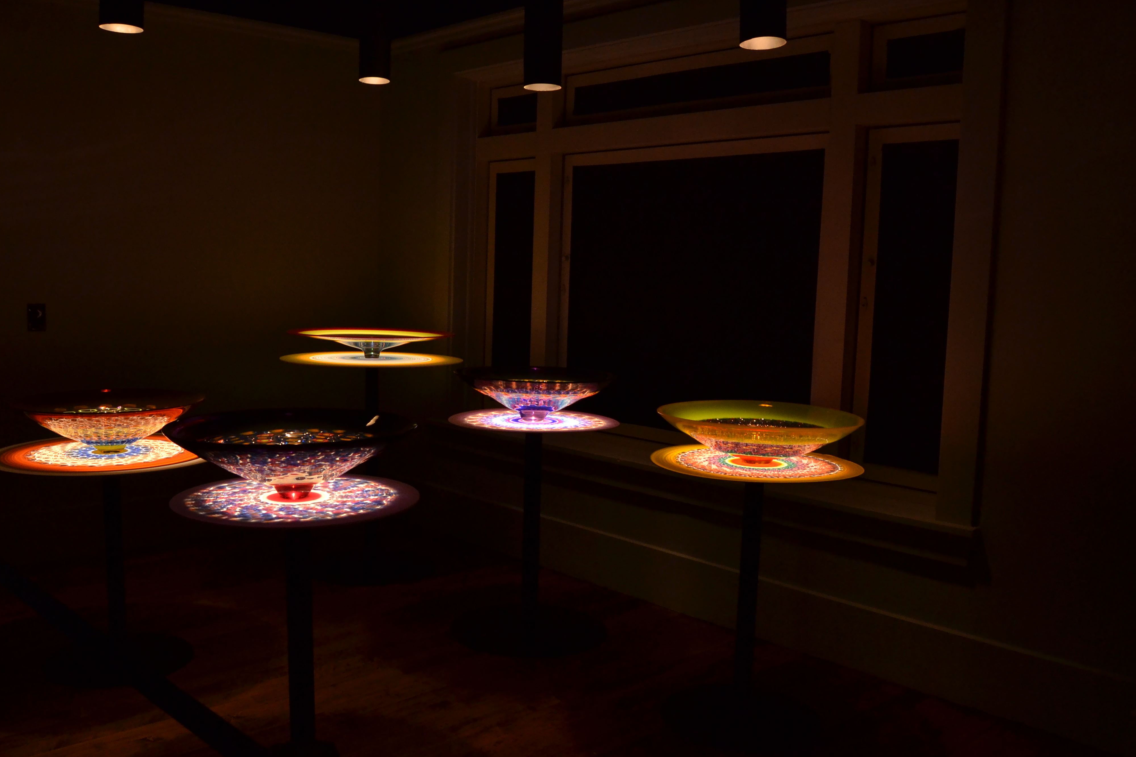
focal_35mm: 31
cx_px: 544
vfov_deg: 42.3
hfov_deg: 60.3
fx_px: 978
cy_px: 398
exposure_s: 1/60
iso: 800
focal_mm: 18
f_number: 5.6
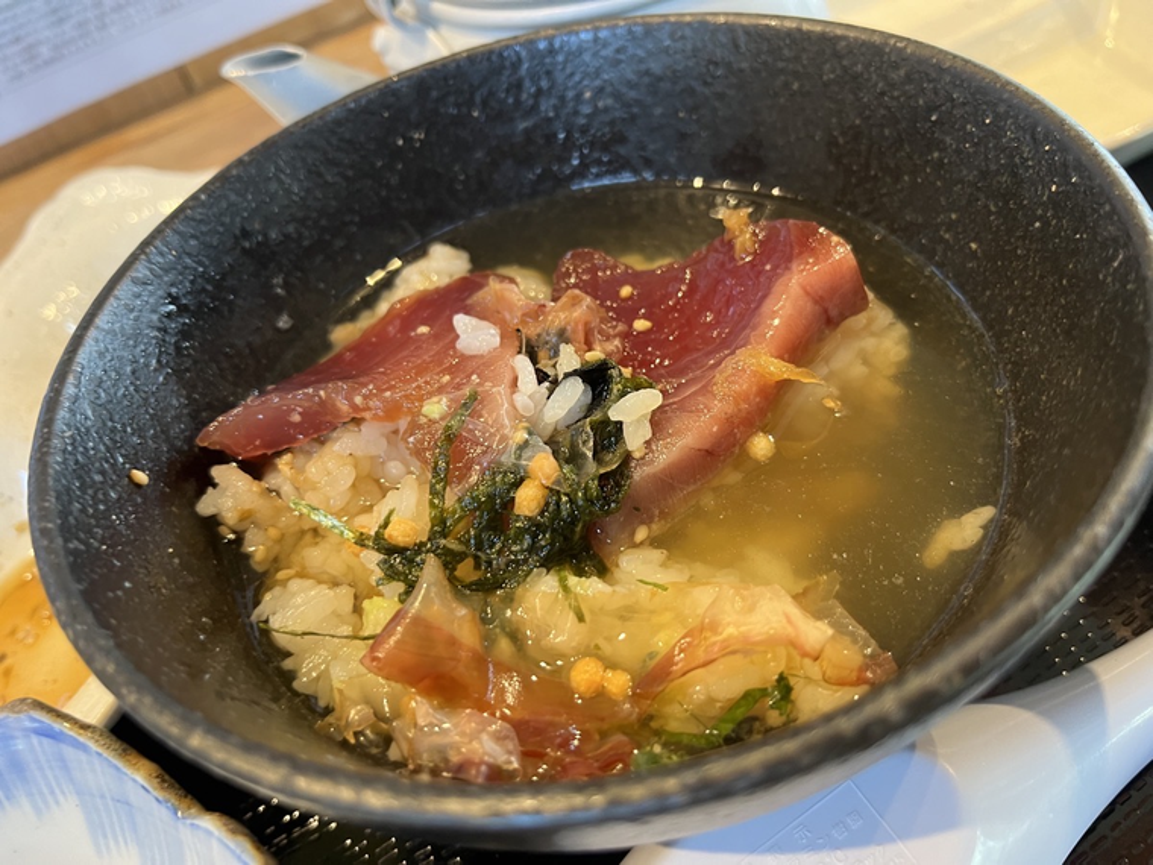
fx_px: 866
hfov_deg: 67.3
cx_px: 576
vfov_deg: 53.1
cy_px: 432
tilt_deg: -48.8
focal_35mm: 26
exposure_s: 1/50
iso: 160
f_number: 1.6
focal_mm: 5.1
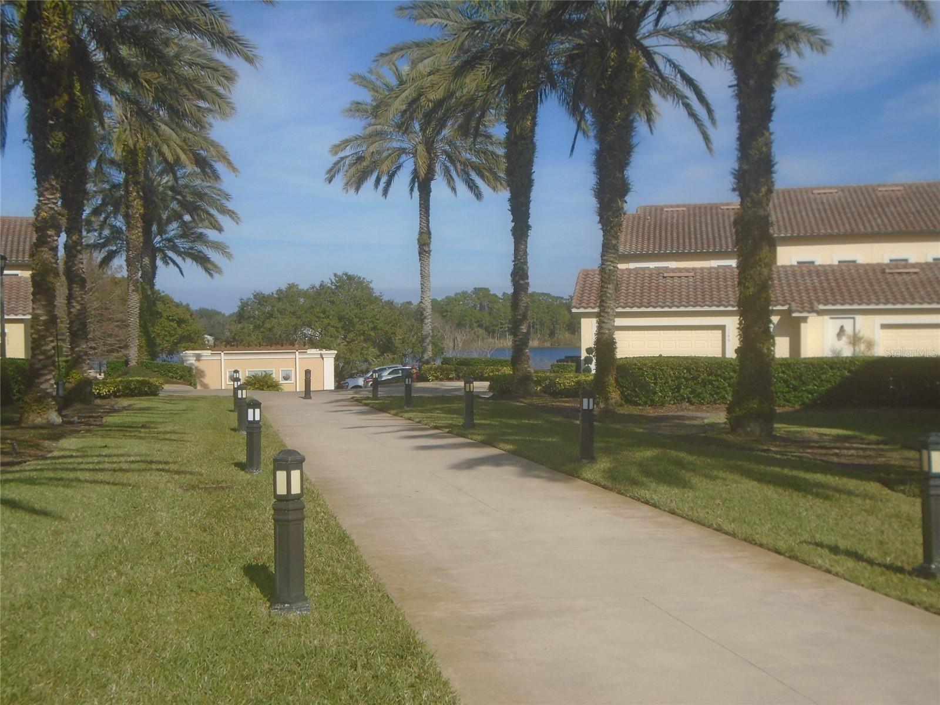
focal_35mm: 42
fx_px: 1141
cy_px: 352
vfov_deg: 34.3
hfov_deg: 44.8
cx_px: 470
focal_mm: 7.4
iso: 100
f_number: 10.3
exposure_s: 1/200
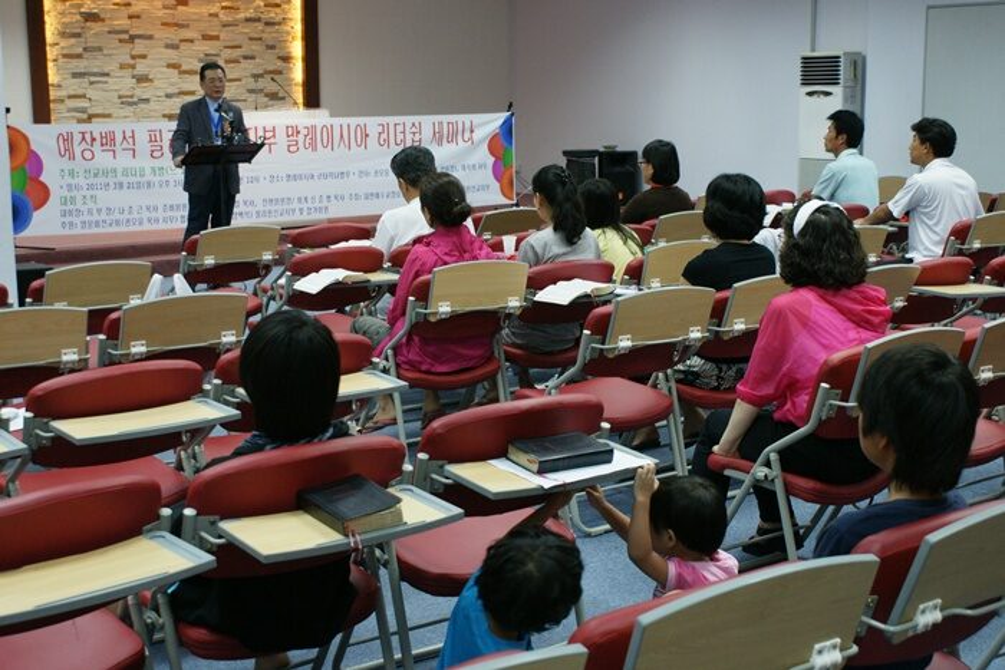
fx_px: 1256
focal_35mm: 45
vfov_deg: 29.9
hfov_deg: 43.6
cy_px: 335
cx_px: 502
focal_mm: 30
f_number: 5
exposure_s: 1/60
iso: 640
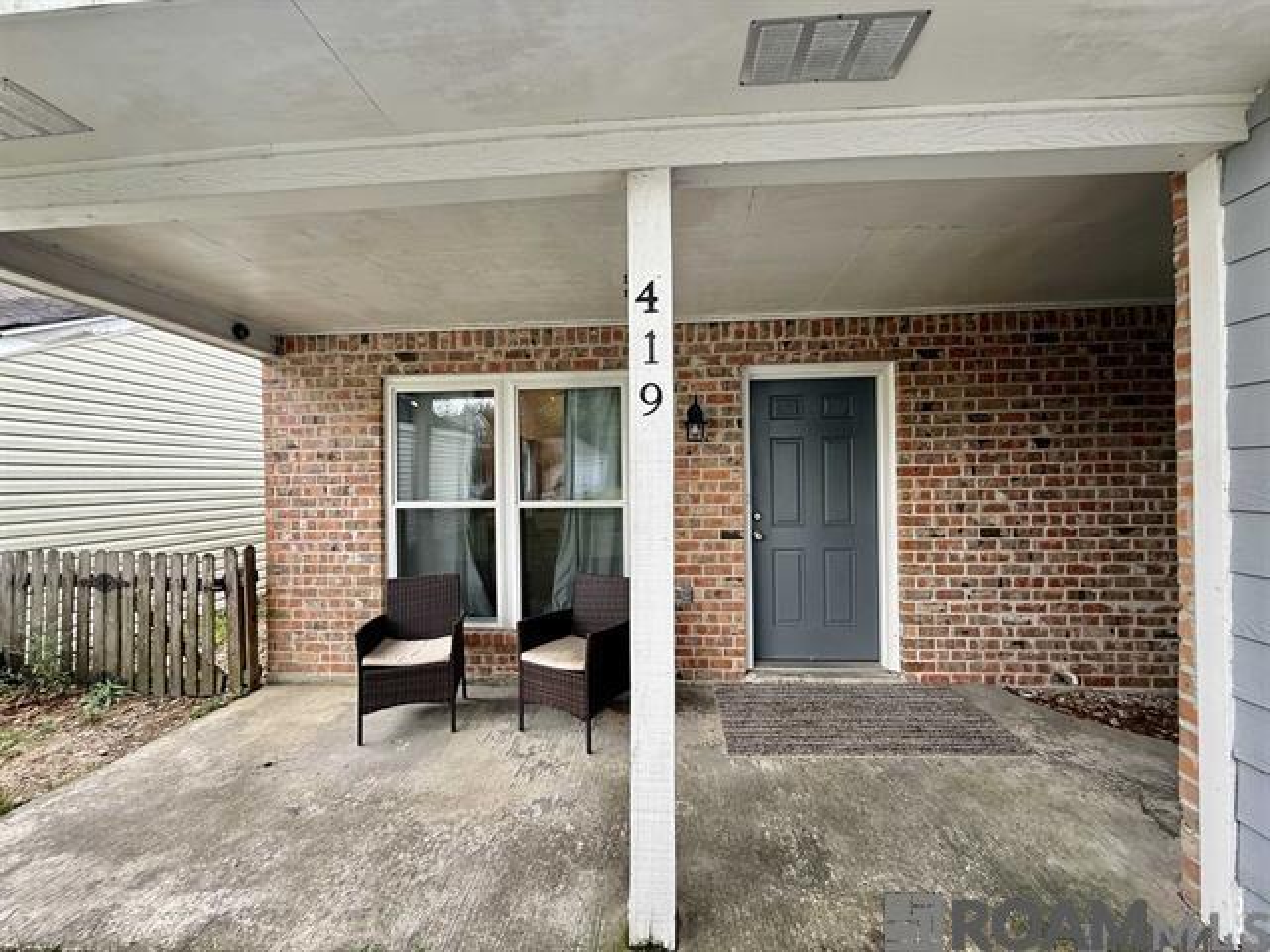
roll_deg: +0.7
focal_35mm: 14
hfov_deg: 102.1
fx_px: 514
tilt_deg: +1.0
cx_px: 635
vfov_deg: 85.7
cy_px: 476
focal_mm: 2.22
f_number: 2.2
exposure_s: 1/99
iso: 64
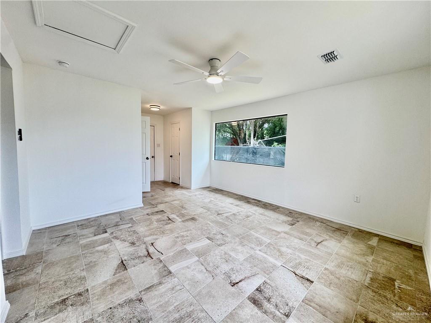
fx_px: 174
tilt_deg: -5.2
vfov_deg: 85.7
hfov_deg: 102.1
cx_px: 216
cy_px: 162
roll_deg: -1.1
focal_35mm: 14
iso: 80
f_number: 2.2
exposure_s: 1/120
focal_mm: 2.22
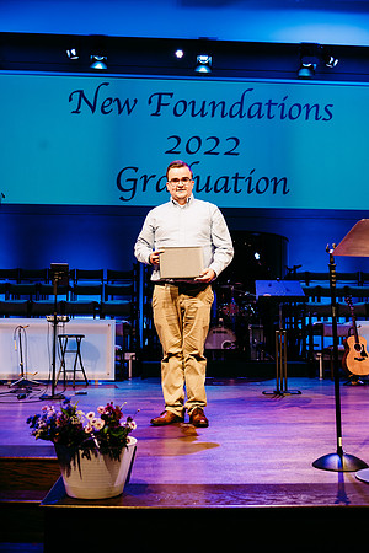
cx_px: 184
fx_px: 584
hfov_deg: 35.1
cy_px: 276
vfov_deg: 50.7
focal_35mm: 38
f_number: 4
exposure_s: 1/200
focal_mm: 38
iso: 1600
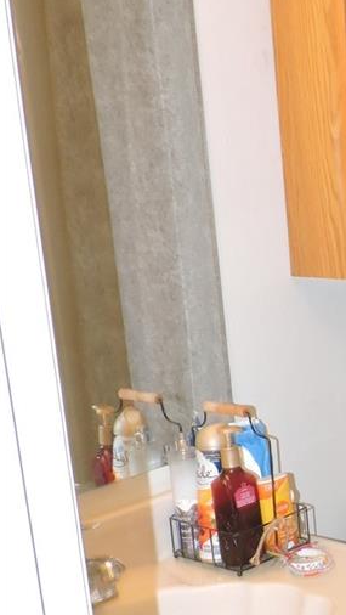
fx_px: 1010
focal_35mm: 62
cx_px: 544
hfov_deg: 17.2
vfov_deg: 33.2
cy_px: 451
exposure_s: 1/30
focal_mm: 4.3
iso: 200
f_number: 3.7
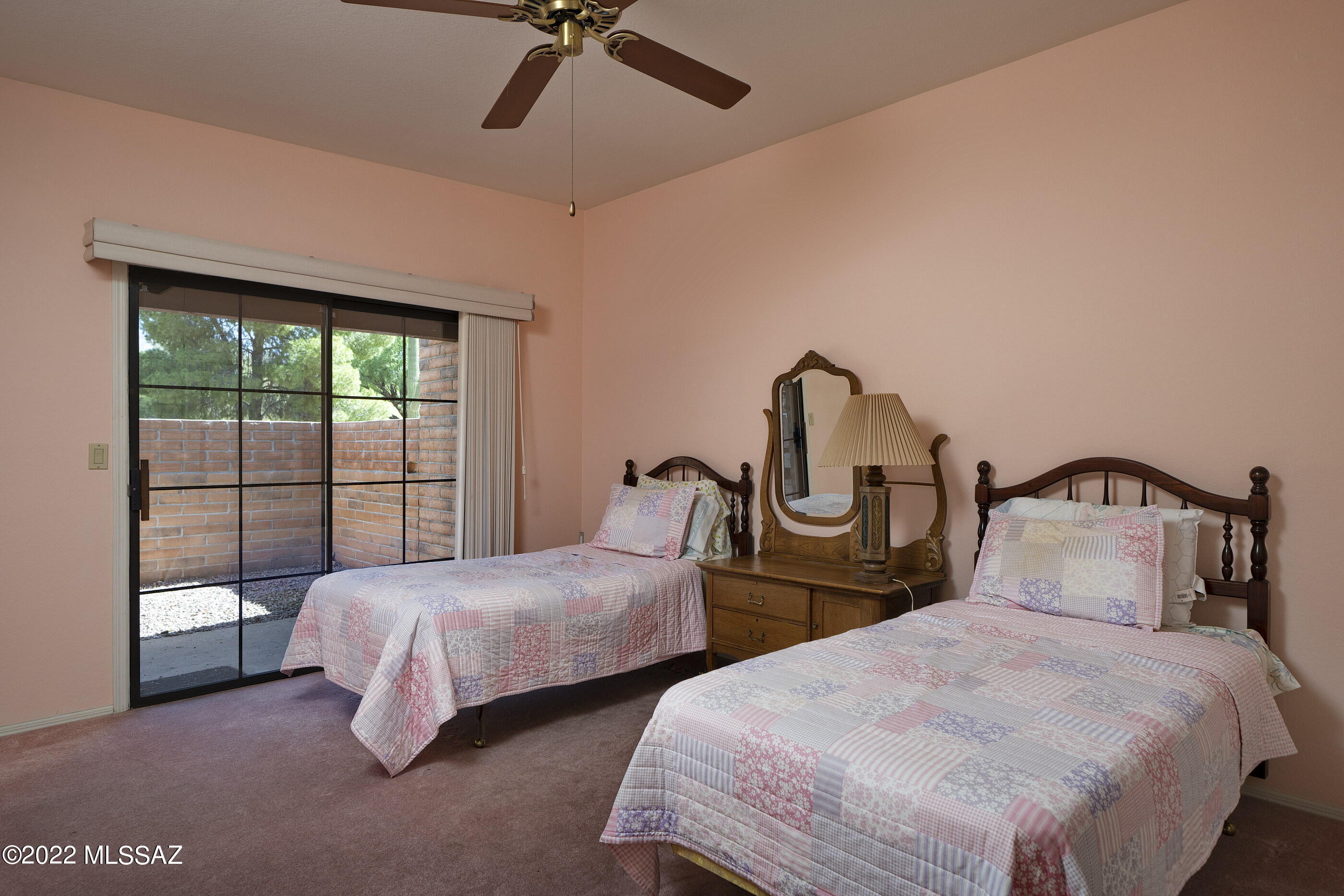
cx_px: 672
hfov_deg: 84.0
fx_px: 747
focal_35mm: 20
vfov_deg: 61.9
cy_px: 448
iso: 200
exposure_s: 1/50
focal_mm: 20
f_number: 7.1
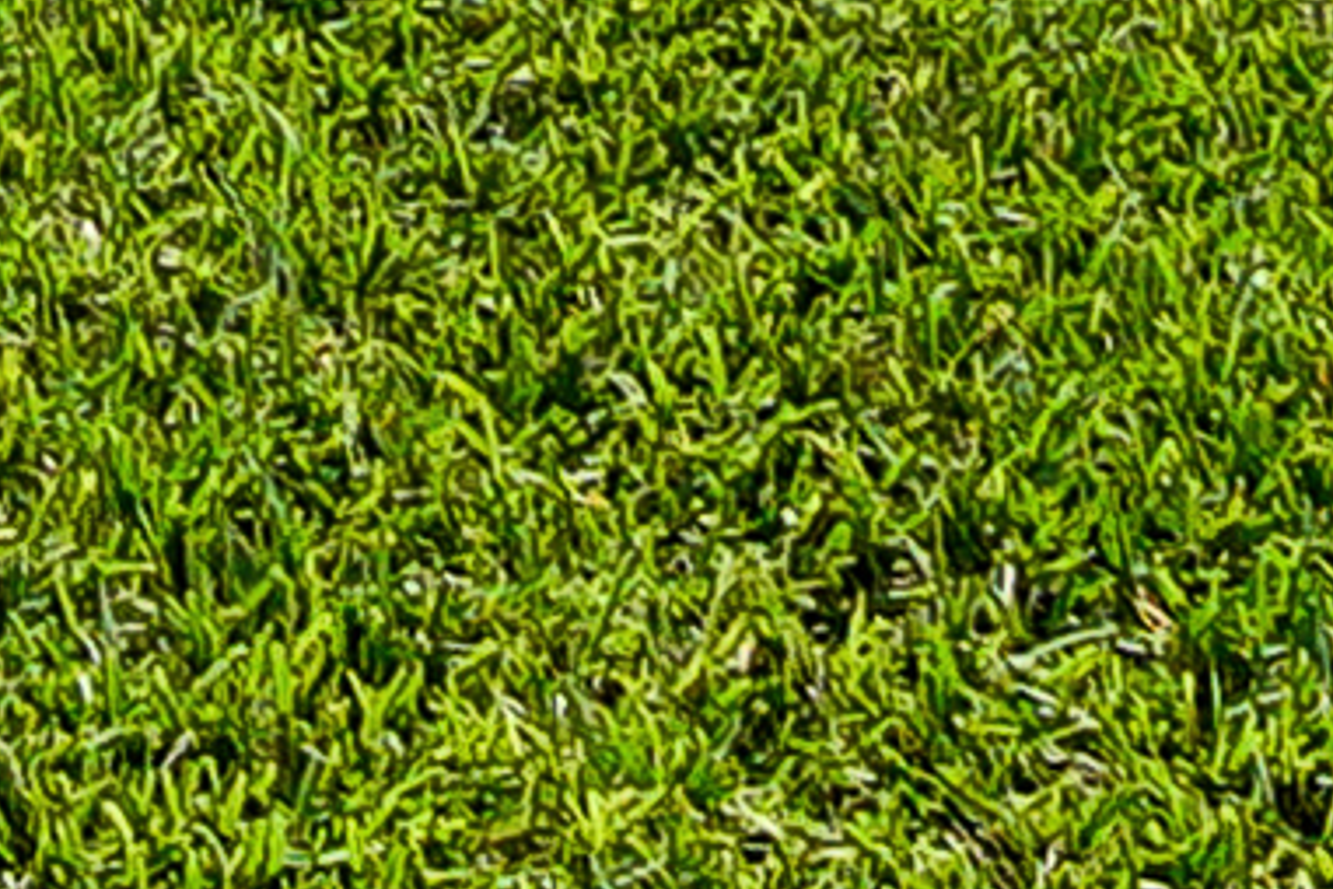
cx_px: -920
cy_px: -2156
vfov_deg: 8.9
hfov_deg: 16.3
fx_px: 4036
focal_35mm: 109
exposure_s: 1/2500
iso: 500
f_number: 4.5
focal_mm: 10
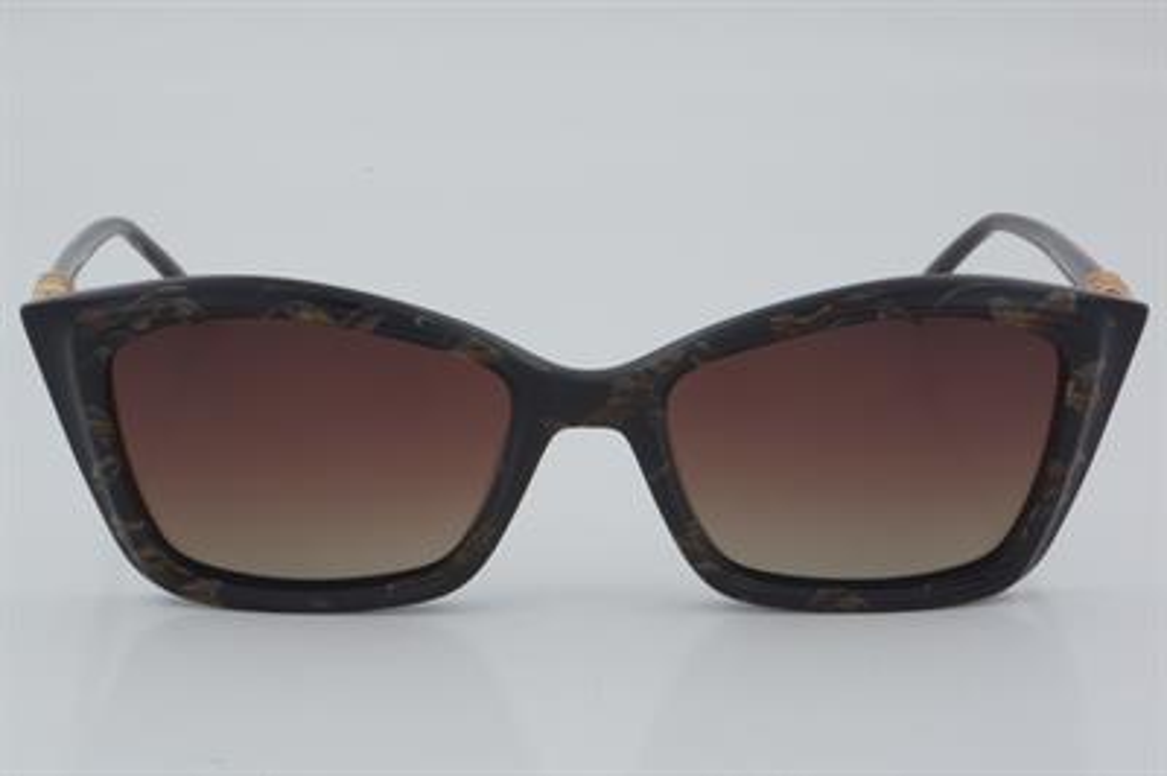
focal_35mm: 82
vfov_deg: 16.5
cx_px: 584
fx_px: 2672
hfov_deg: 24.6
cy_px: 388
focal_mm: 55
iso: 100
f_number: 32
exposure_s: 1/3
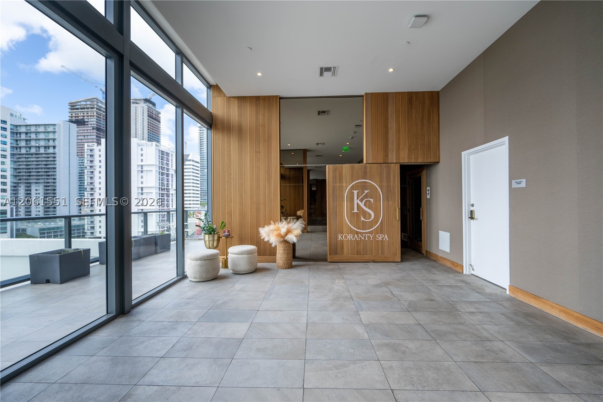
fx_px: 234
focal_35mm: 14
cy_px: 201
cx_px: 302
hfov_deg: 104.3
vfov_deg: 81.2
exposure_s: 1/80
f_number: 14
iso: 250
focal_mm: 14
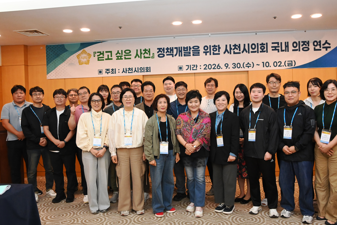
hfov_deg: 61.9
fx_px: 281
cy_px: 116
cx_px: 178
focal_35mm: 30
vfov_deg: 43.6
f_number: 5.6
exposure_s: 1/160
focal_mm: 28
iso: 8000
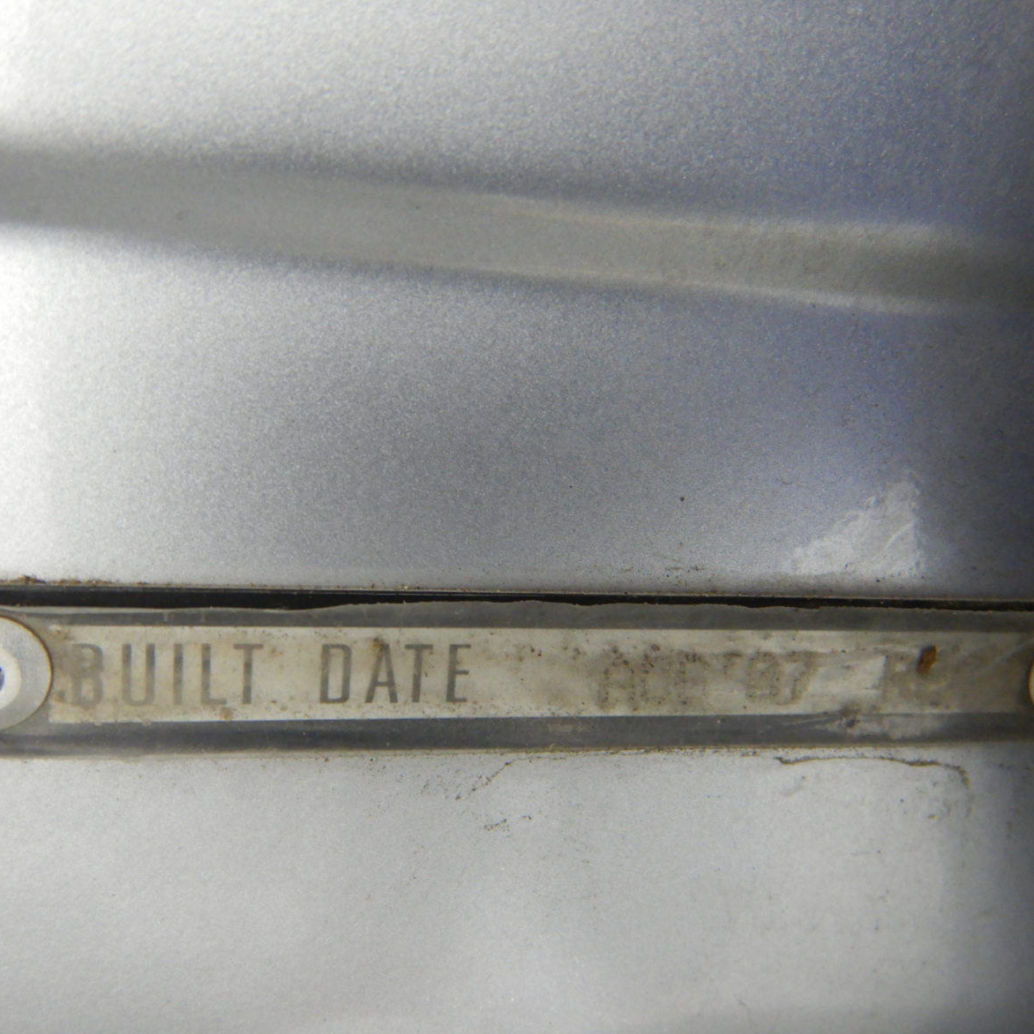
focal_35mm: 35
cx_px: 513
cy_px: 527
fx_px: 1183
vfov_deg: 47.2
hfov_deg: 47.2
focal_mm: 5.1
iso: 400
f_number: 2.8
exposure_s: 1/30
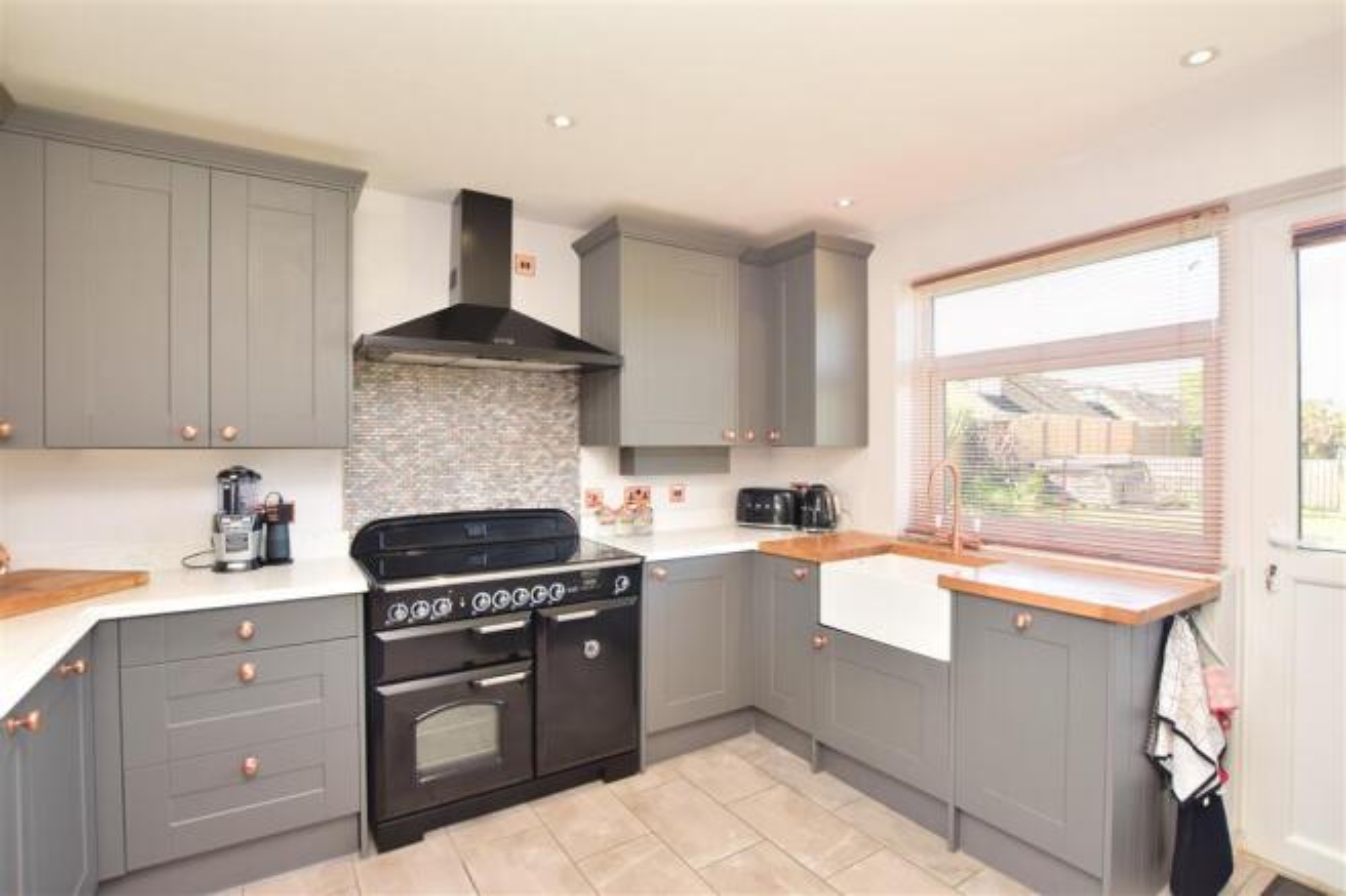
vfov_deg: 77.3
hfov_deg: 100.4
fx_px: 561
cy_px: 448
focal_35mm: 15
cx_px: 673
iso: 200
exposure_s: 1/125
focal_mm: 10
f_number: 5.6
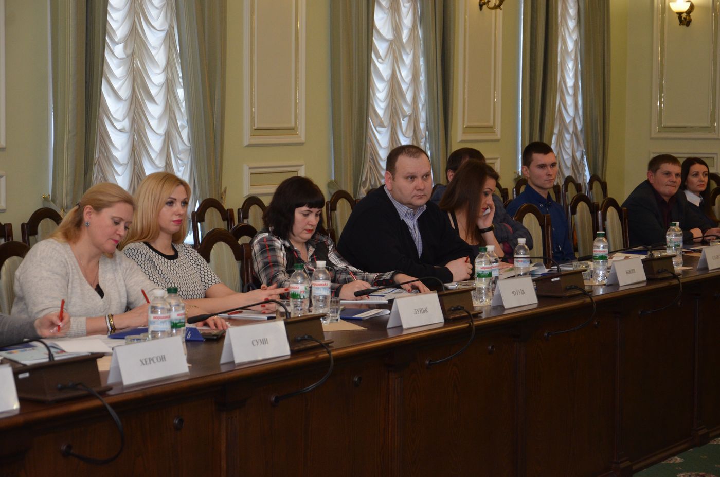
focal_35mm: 87
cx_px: 360
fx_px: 1736
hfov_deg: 23.4
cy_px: 238
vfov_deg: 15.6
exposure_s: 1/160
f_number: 5
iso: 1250
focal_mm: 58
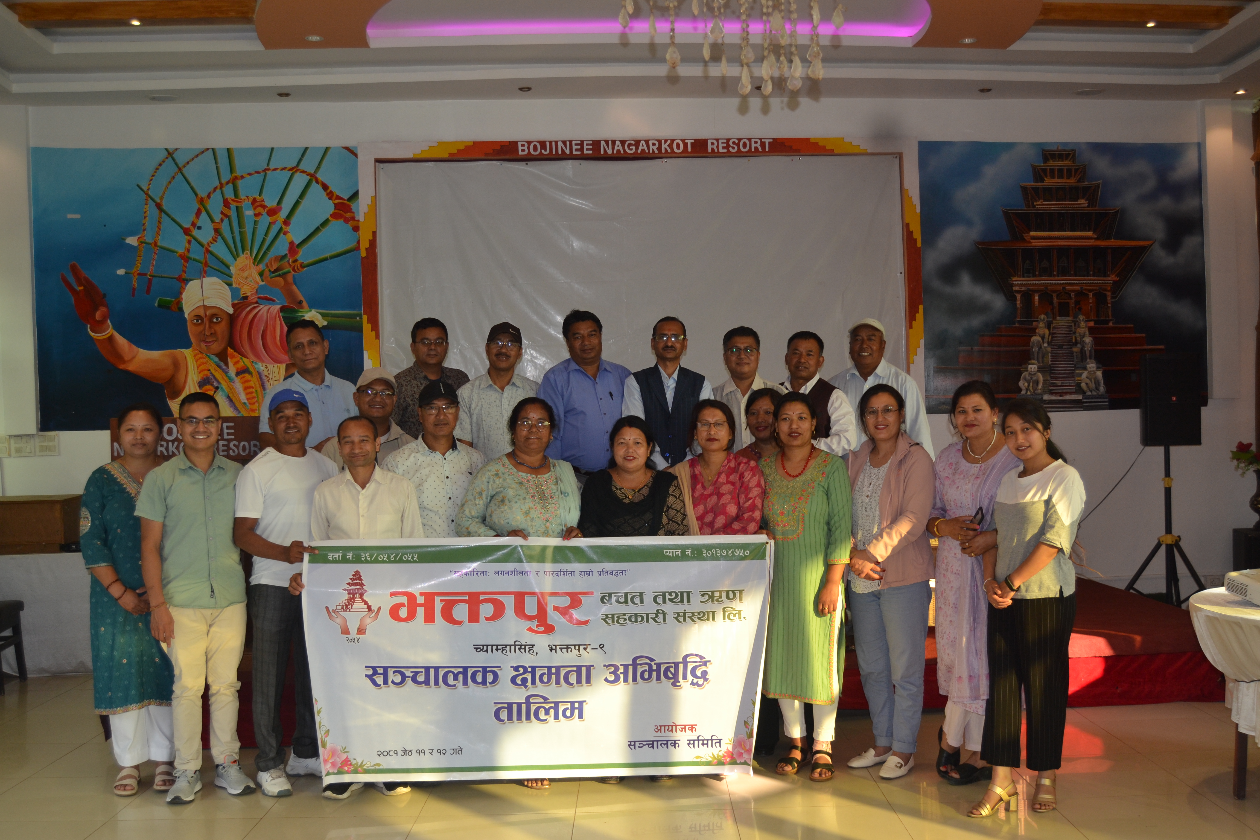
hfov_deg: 53.1
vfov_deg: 36.9
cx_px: 630
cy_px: 420
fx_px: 1260
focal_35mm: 36
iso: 320
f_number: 4
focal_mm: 24
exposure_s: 1/125
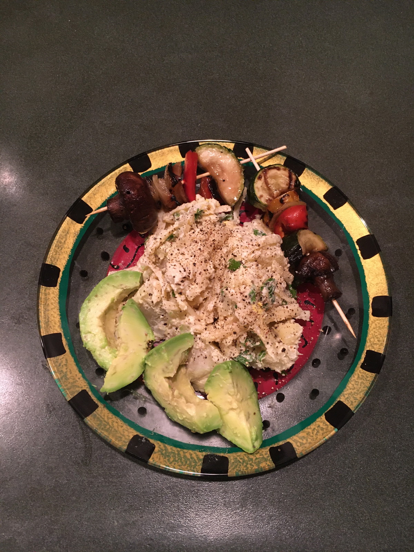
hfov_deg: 48.2
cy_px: 276
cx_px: 207
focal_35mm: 29
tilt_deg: -69.6
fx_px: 462
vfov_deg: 61.7
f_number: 2.2
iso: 200
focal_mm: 4.15
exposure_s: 1/24
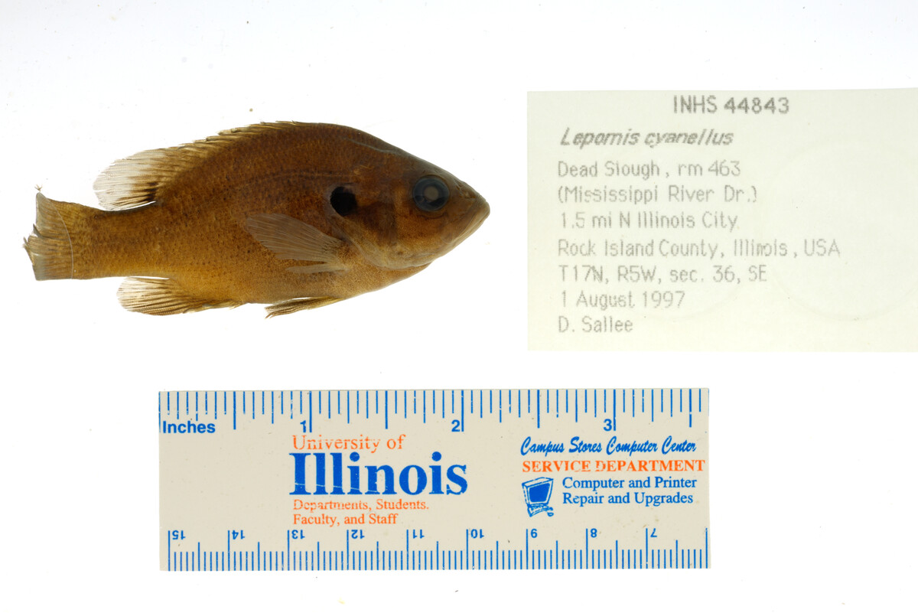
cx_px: 459
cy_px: 306
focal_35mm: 60
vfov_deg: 22.6
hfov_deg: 33.4
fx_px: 1530
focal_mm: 60
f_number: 10
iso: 100
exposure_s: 1/160
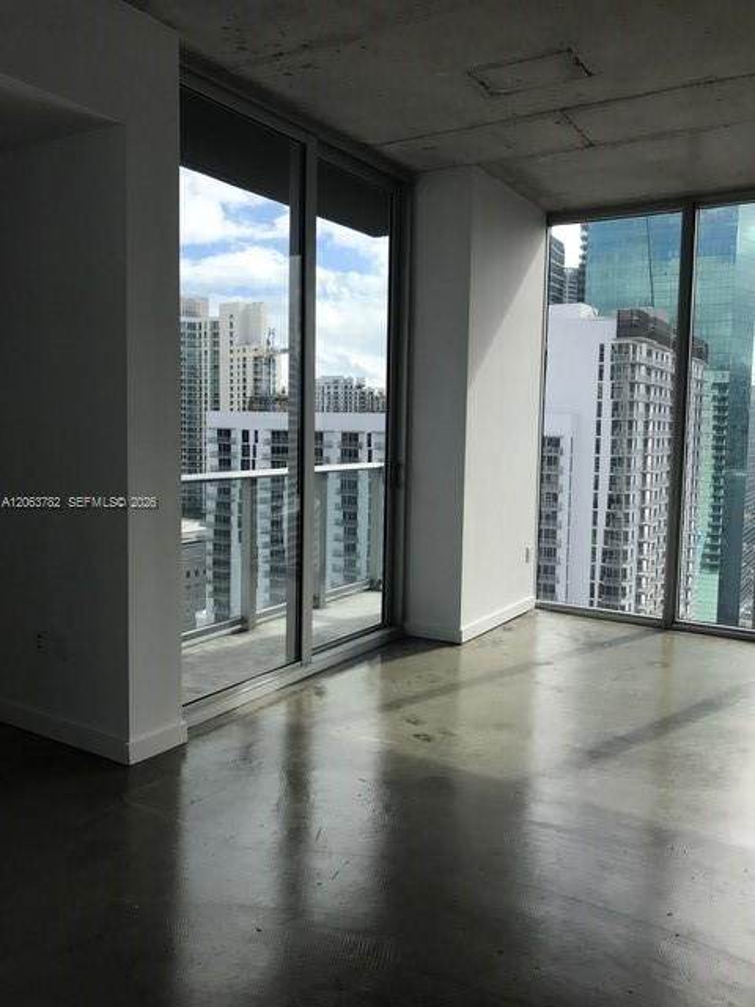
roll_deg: +1.5
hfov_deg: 49.7
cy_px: 504
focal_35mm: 28
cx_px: 378
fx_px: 814
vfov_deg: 63.4
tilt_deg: -6.4
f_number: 1.8
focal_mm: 3.99
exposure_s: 1/748
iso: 20
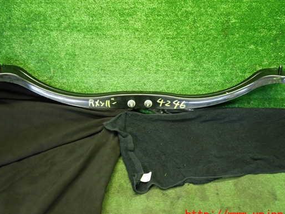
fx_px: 288
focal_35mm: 35
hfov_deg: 52.6
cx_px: 144
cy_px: 98
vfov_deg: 40.7
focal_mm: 5.4
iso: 320
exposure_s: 1/30
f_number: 2.3
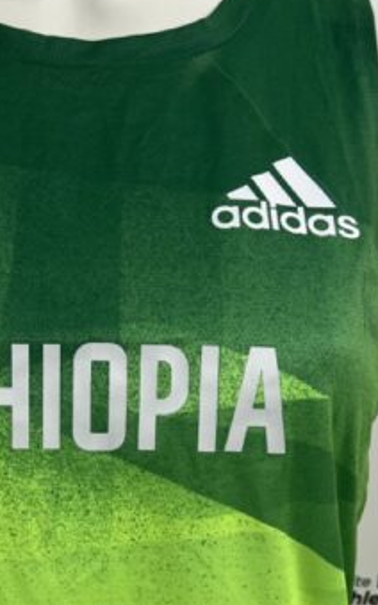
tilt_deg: -11.1
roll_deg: -1.4
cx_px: 71
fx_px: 1071
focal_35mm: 65
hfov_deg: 19.8
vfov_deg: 30.9
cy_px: 459
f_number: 1.5
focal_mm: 5.7
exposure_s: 1/100
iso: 80
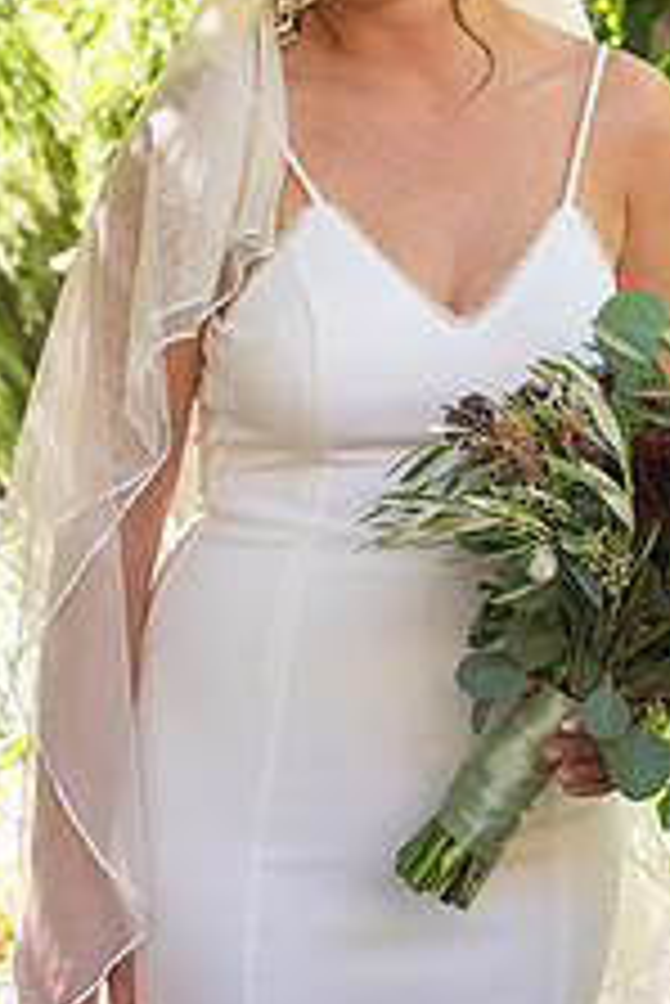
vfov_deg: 16.8
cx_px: 481
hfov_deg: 11.3
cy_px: 234
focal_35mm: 121
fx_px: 3372
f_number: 5
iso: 640
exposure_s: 1/250
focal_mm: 60
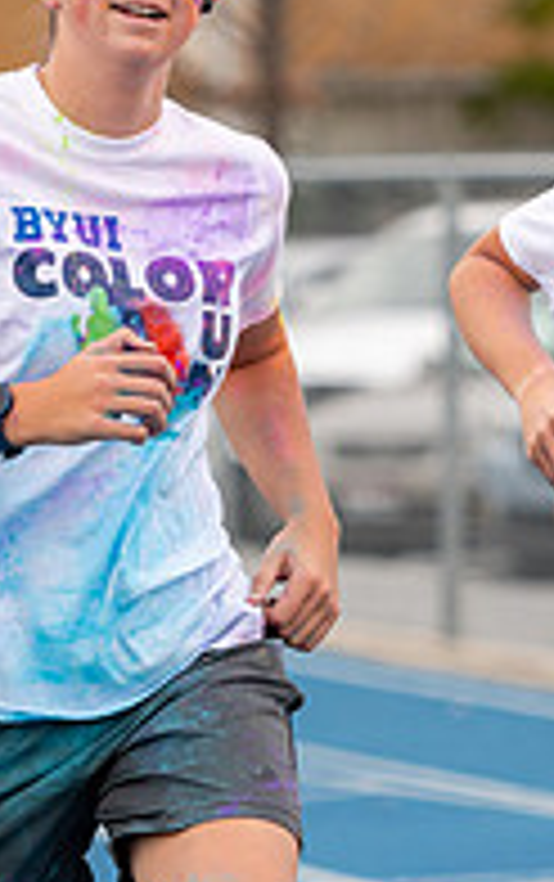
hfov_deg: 3.1
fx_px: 10237
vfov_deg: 4.9
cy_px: 663
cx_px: 813
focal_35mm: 425
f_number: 2.8
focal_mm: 122
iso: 125
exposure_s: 1/500
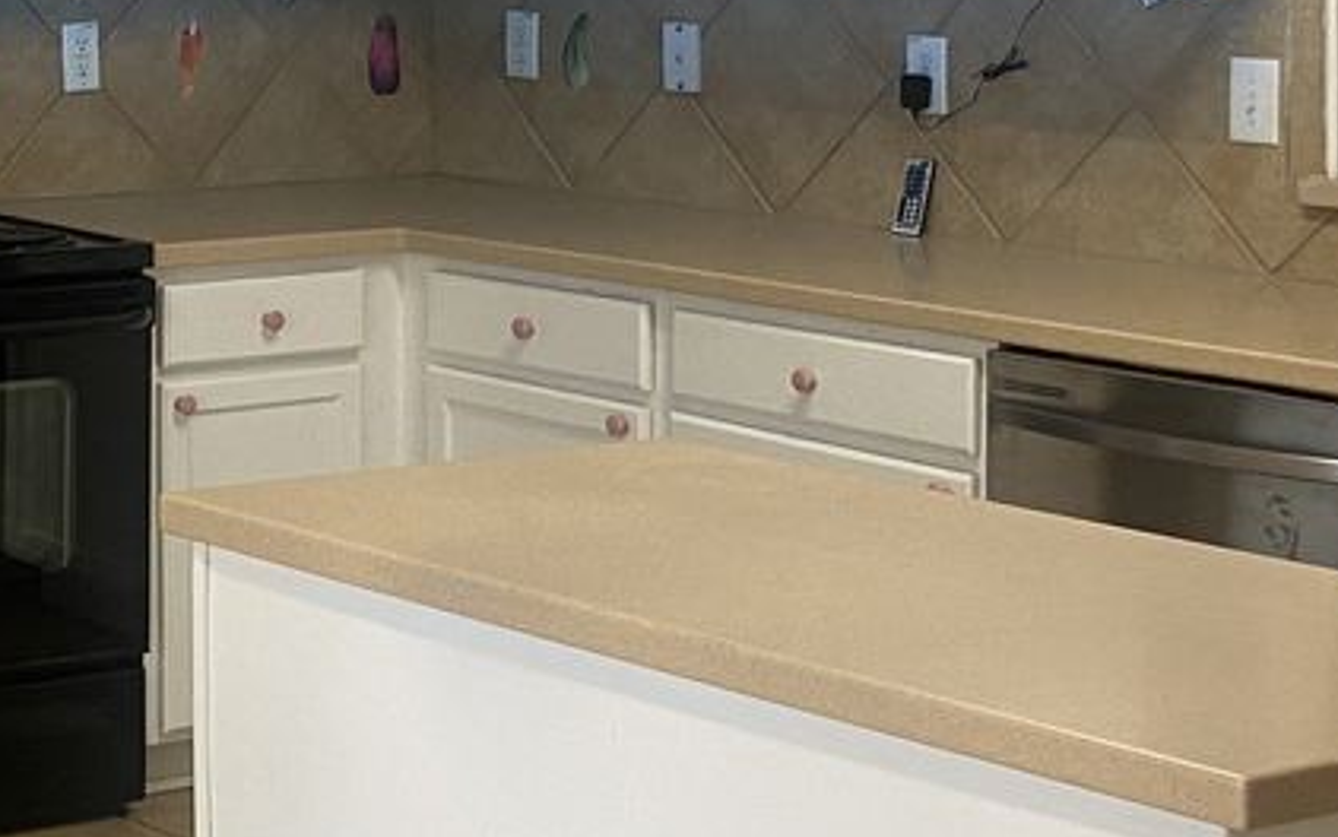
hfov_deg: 20.6
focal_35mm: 94
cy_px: -3
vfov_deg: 13.7
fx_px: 3429
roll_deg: +0.3
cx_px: -289
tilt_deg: -2.6
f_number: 1.8
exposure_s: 1/60
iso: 80
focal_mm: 4.25
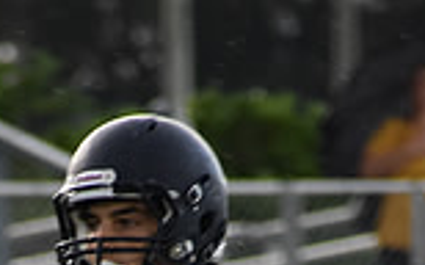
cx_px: 117
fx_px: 18669
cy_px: 754
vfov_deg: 0.8
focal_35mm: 1613
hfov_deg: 1.3
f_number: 6.3
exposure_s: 1/500
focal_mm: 280
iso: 1250
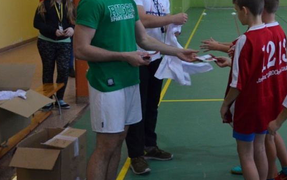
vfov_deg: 18.8
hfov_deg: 28.9
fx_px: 532
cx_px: 260
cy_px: 12
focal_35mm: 68
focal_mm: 24
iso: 1600
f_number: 3.8
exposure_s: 1/160
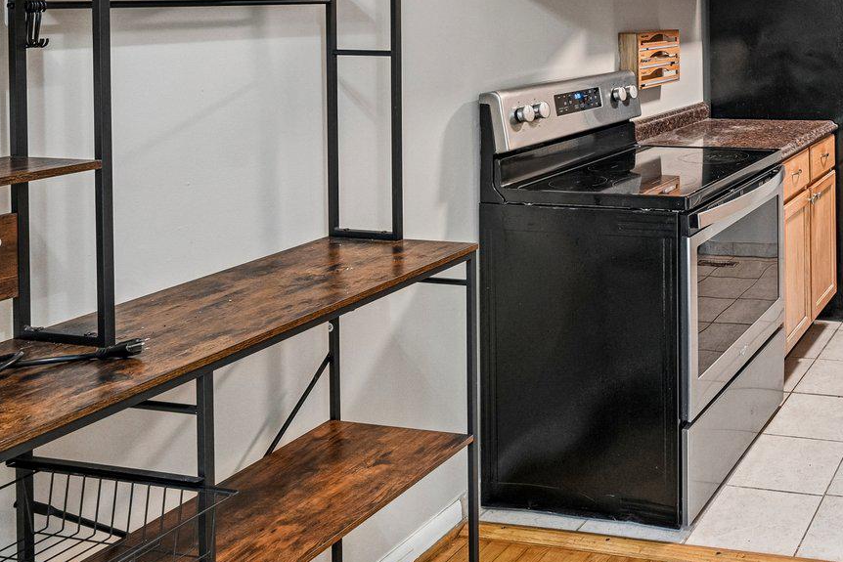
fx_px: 890
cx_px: 923
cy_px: 7
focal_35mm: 38
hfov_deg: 40.9
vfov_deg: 32.4
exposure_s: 1/13
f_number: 8
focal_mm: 16
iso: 800
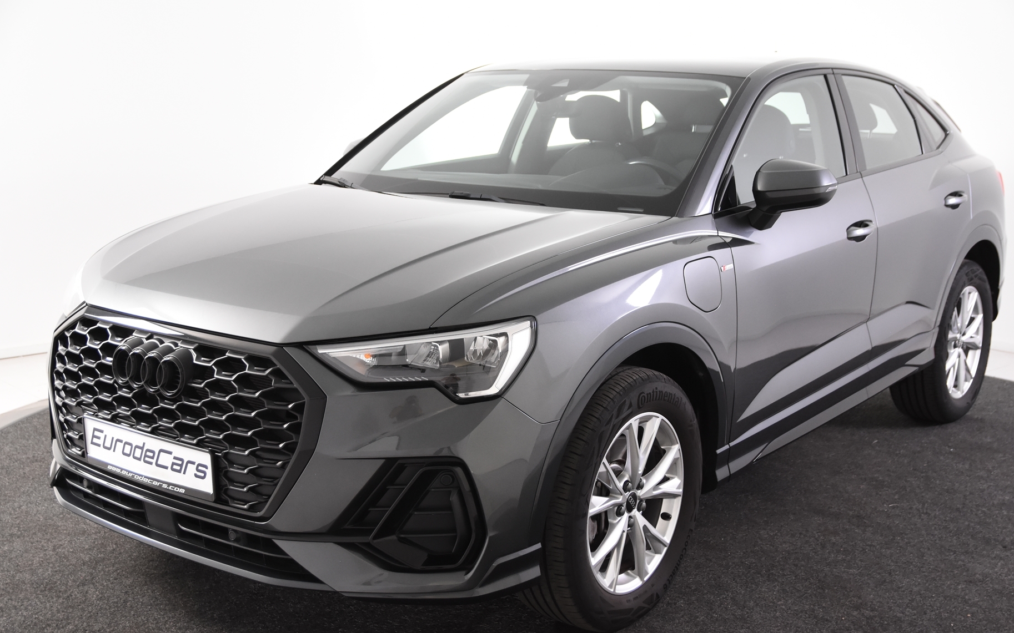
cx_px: 515
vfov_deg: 28.6
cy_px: 335
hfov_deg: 44.4
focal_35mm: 45
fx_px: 1243
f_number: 4
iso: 1600
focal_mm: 28
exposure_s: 1/60
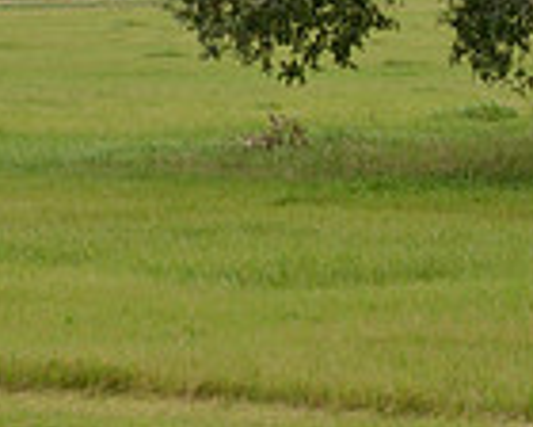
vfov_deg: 3.8
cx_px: -255
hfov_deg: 4.7
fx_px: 6436
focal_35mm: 408
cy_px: -229
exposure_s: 1/125
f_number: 5.6
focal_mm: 70
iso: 200
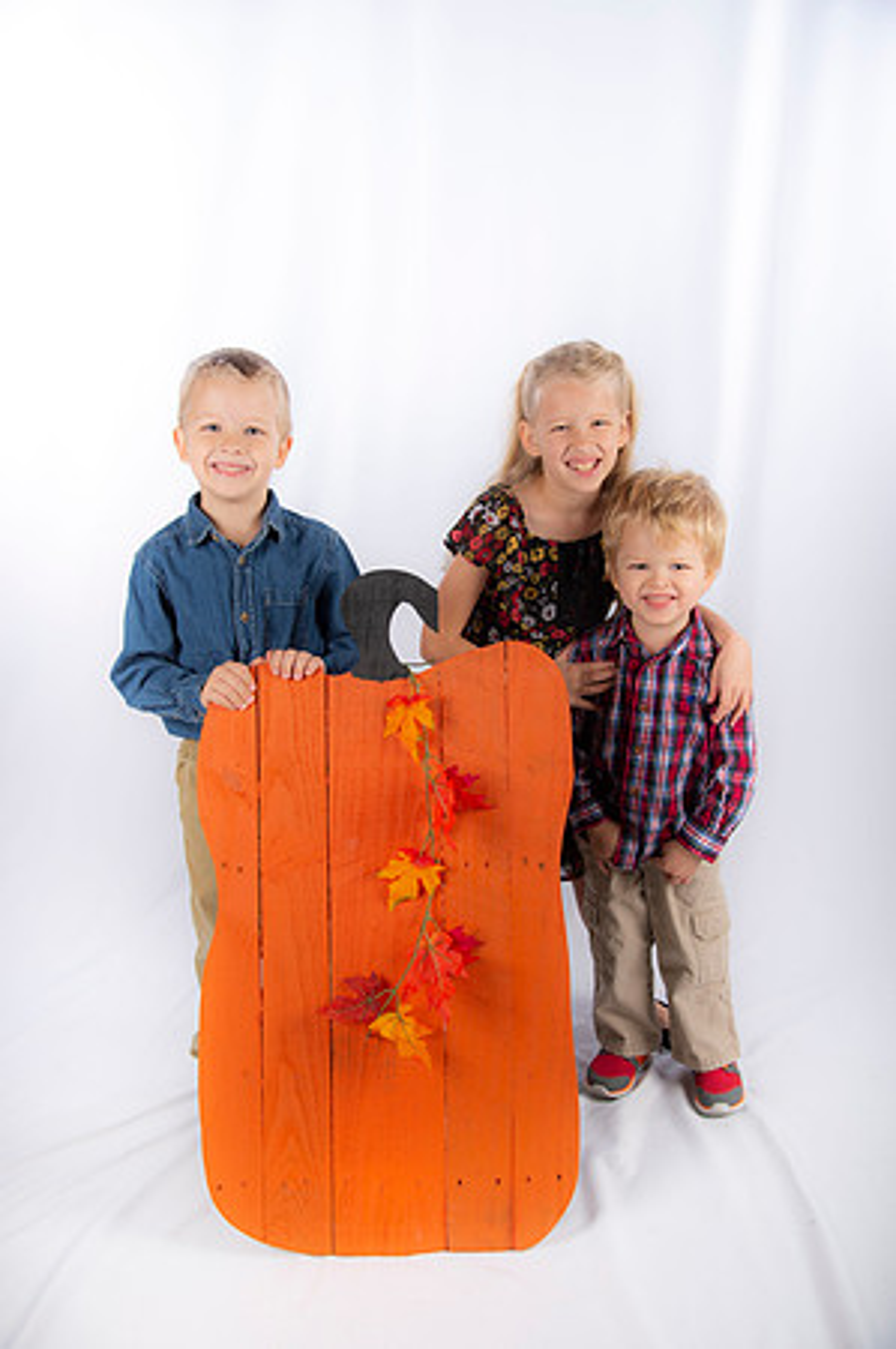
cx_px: 448
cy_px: 674
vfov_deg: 54.5
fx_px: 1310
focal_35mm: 35
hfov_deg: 37.8
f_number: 5.6
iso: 100
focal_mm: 35
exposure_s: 1/200
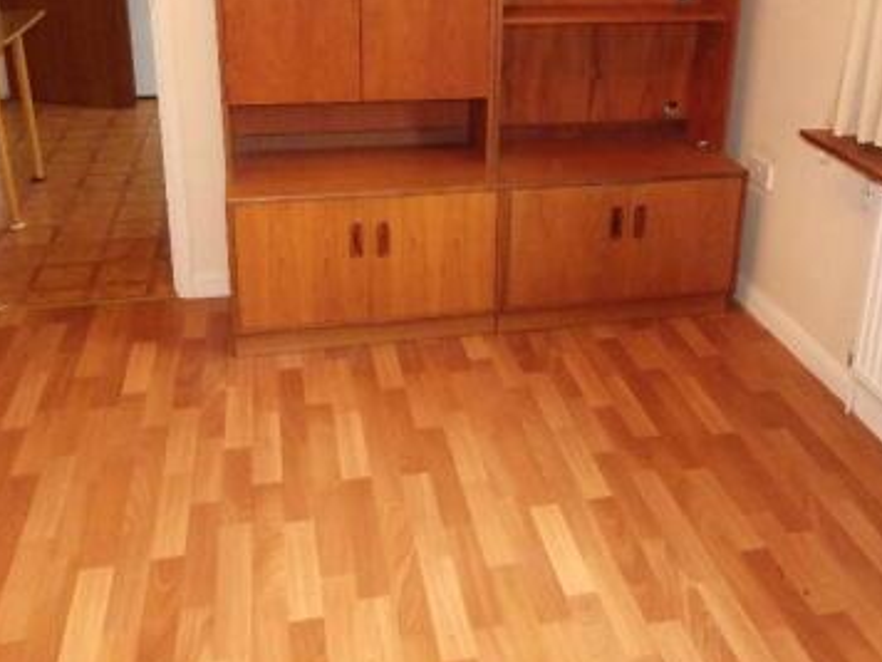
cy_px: 165
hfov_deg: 51.1
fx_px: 917
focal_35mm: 36
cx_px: 512
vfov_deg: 38.6
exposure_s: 1/30
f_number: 3.1
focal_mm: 4
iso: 800
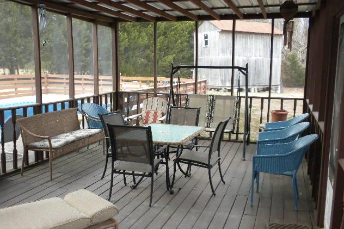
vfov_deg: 34.2
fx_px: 373
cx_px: 170
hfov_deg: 49.6
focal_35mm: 39
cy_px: 122
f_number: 3.5
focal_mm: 6.6
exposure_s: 1/59.2
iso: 113
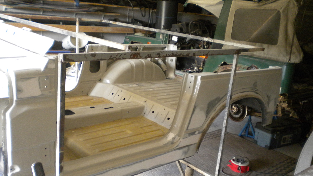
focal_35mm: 39
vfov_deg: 30.3
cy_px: 106
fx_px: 324
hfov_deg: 51.6
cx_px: 155
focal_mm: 6.3
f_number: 3.1
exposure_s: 1/57
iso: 386
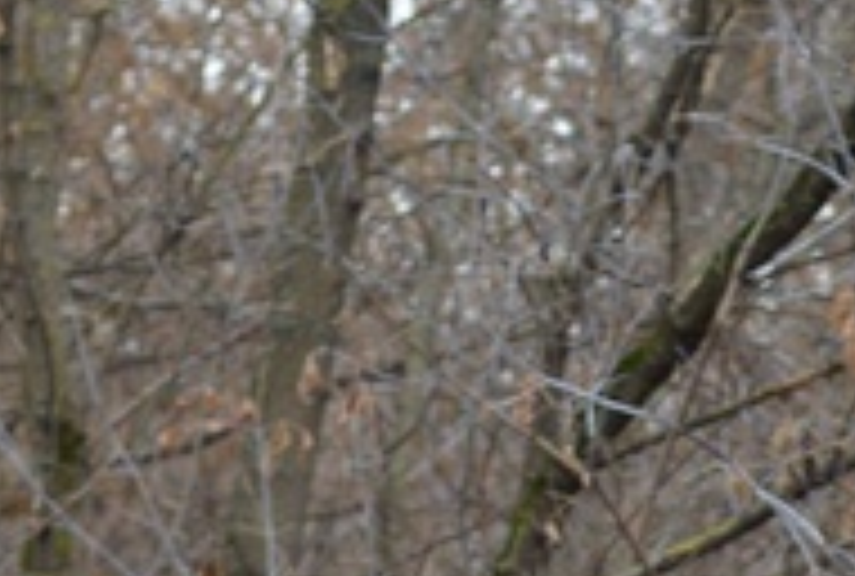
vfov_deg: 3.7
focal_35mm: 368
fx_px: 8768
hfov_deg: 5.6
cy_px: 1598
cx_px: 1008
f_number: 5
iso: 320
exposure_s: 1/160
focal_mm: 50
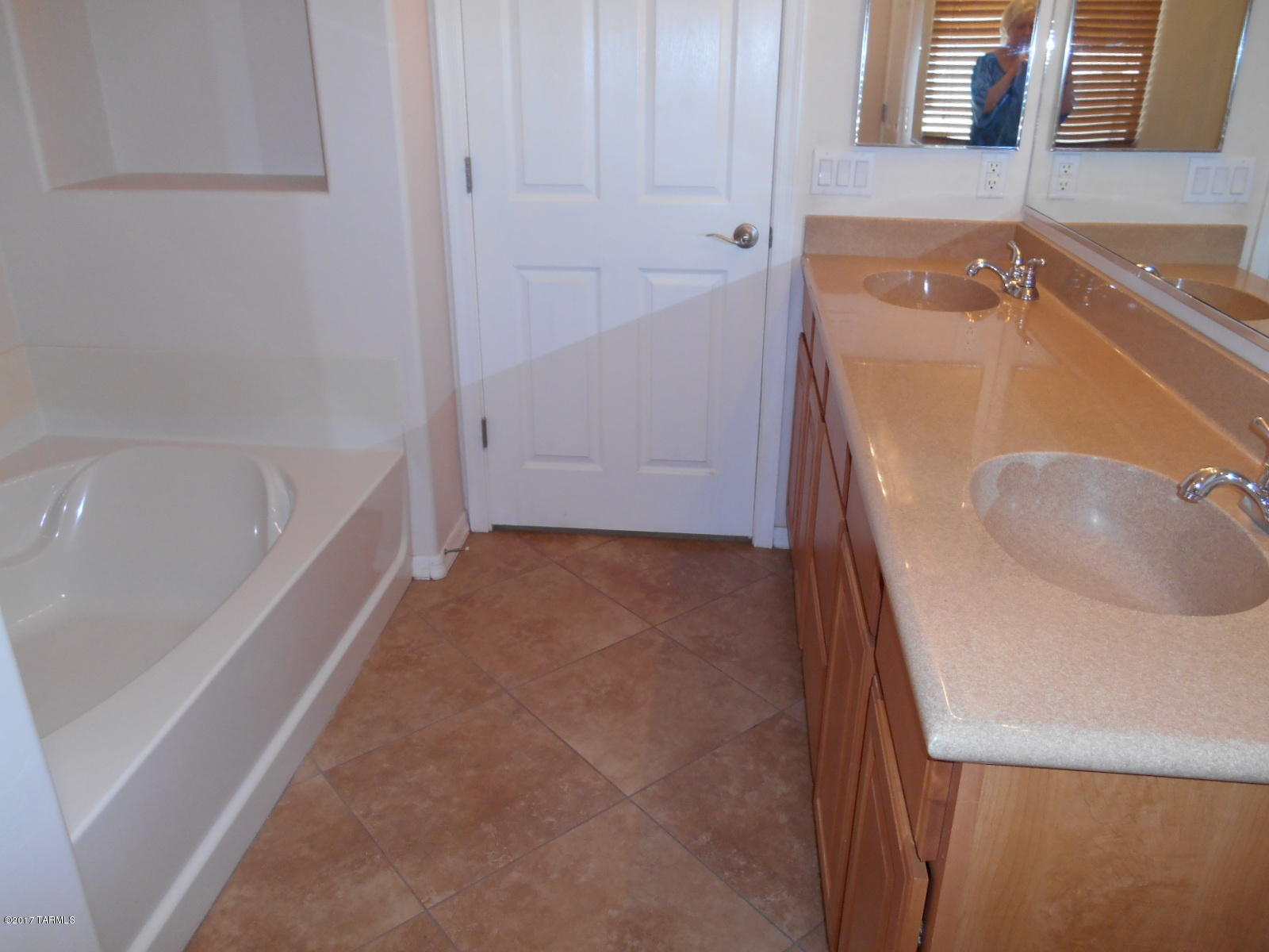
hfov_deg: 67.3
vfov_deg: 53.1
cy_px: 476
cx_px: 634
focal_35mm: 26
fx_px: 953
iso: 200
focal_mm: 4.7
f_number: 3.4
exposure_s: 1/25
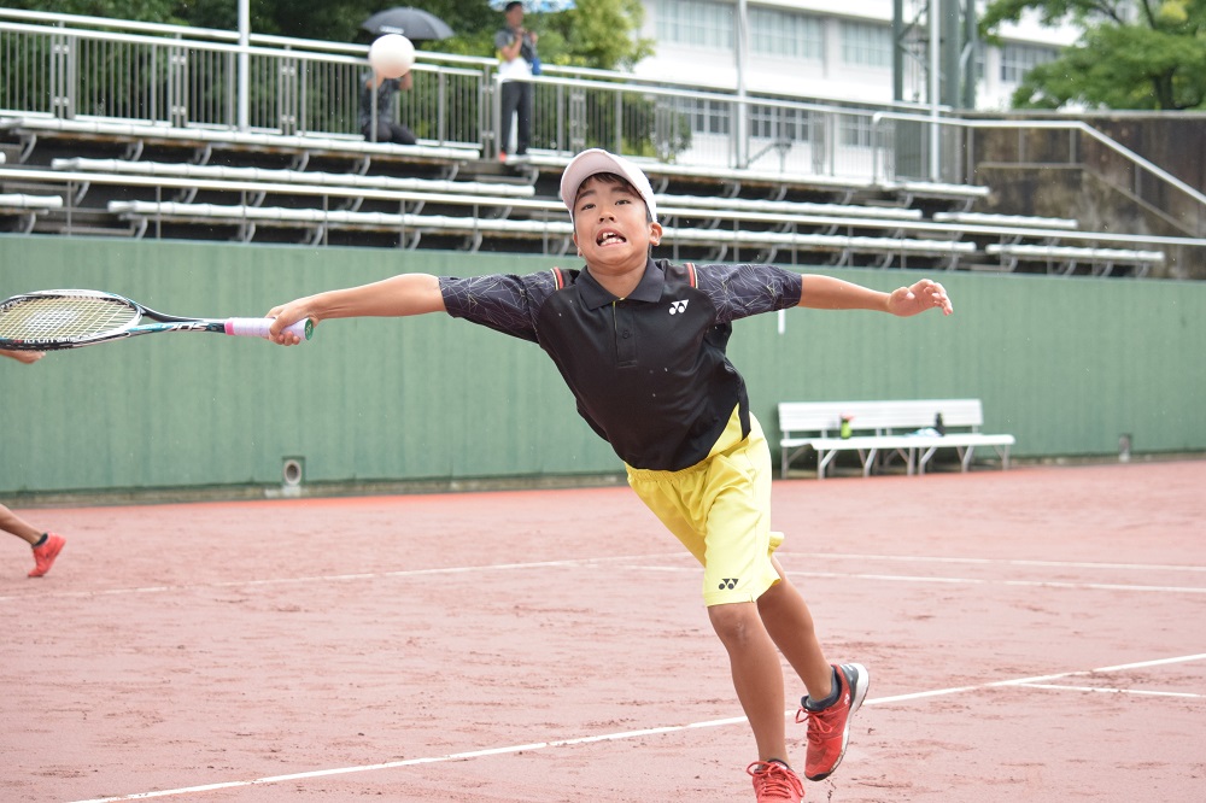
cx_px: 603
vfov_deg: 15.7
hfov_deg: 23.4
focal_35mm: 87
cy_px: 402
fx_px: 2913
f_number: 4.5
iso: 1600
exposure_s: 1/1250
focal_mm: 58
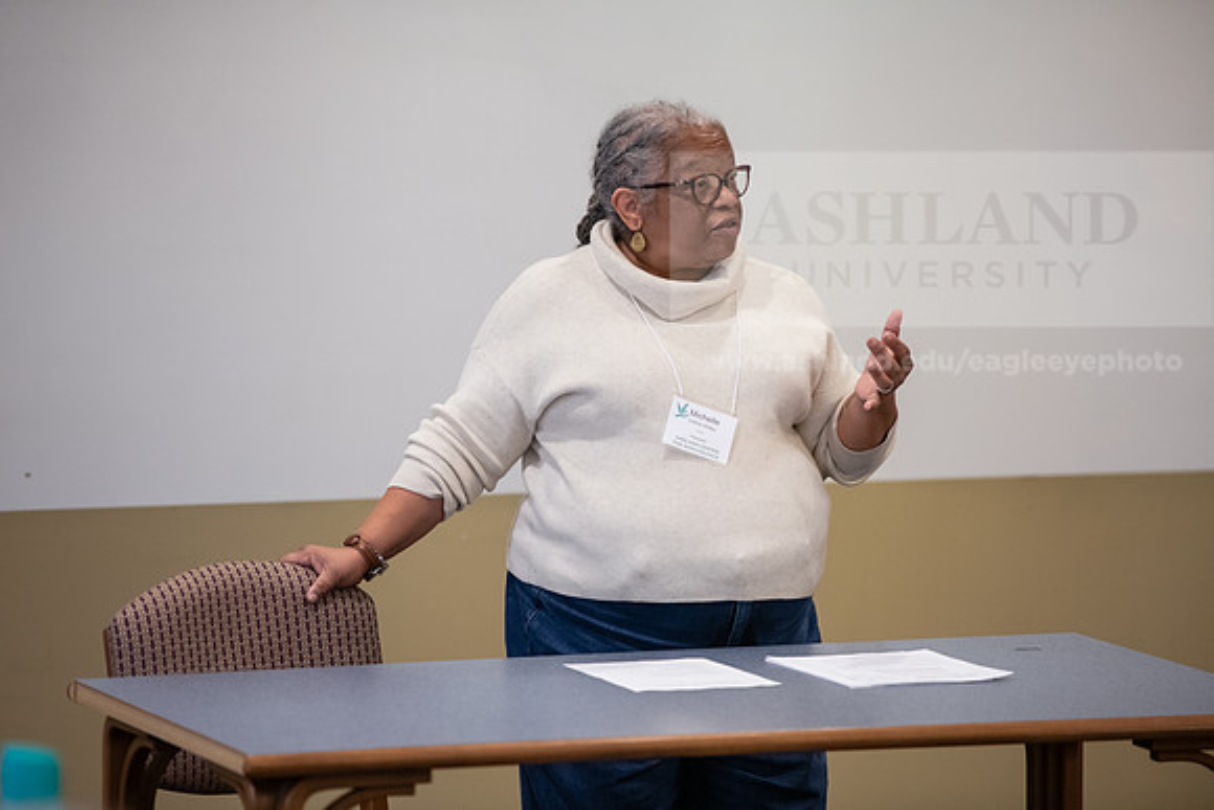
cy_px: 405
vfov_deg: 7.6
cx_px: 607
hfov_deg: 11.4
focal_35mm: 180
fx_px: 6071
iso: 2000
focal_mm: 180
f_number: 3.2
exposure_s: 1/160
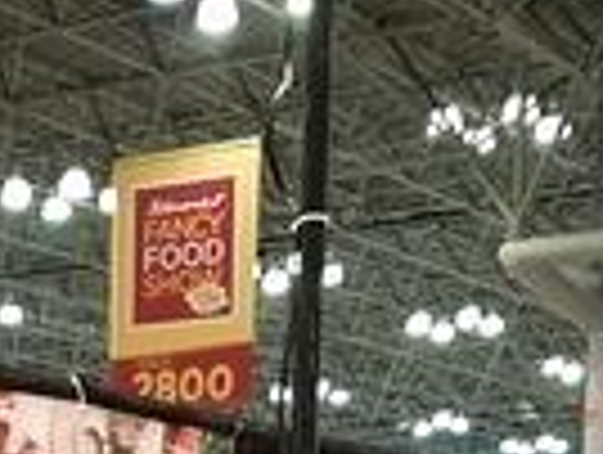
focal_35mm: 124
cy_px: 863
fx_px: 2164
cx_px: 68
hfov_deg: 15.7
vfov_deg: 11.0
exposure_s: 1/30
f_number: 1.7
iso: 160
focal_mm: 4.2
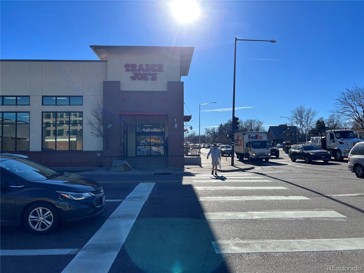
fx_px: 273
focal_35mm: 26
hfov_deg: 67.3
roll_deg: +0.0
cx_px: 182
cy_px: 136
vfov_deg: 53.1
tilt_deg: +1.7
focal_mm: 5.7
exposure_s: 1/5882
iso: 50
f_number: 1.5
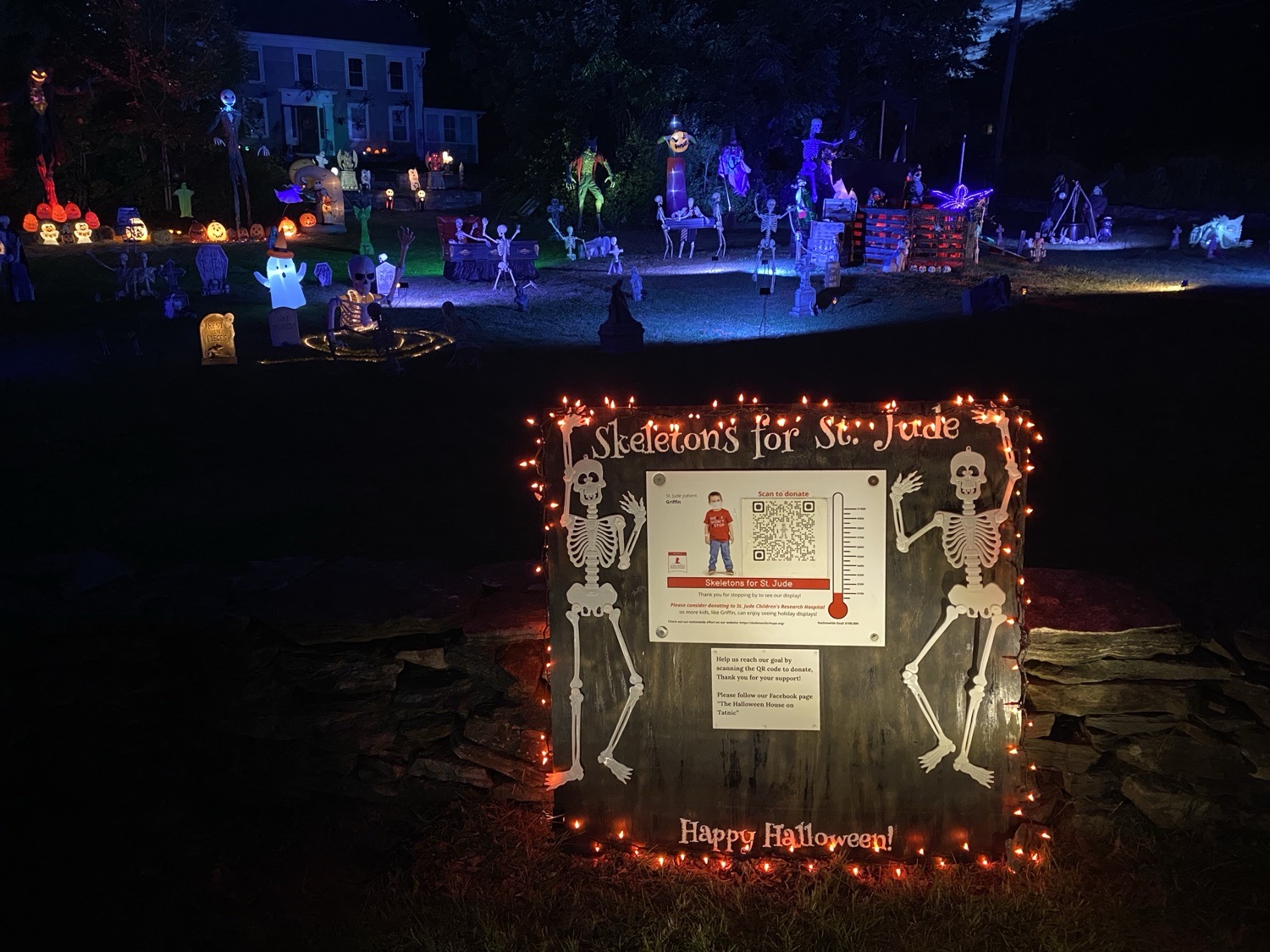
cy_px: 476
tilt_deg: -17.1
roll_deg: -1.3
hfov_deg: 67.3
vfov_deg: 53.1
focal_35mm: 26
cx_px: 635
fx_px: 954
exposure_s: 1/30
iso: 1000
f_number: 1.8
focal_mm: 4.25
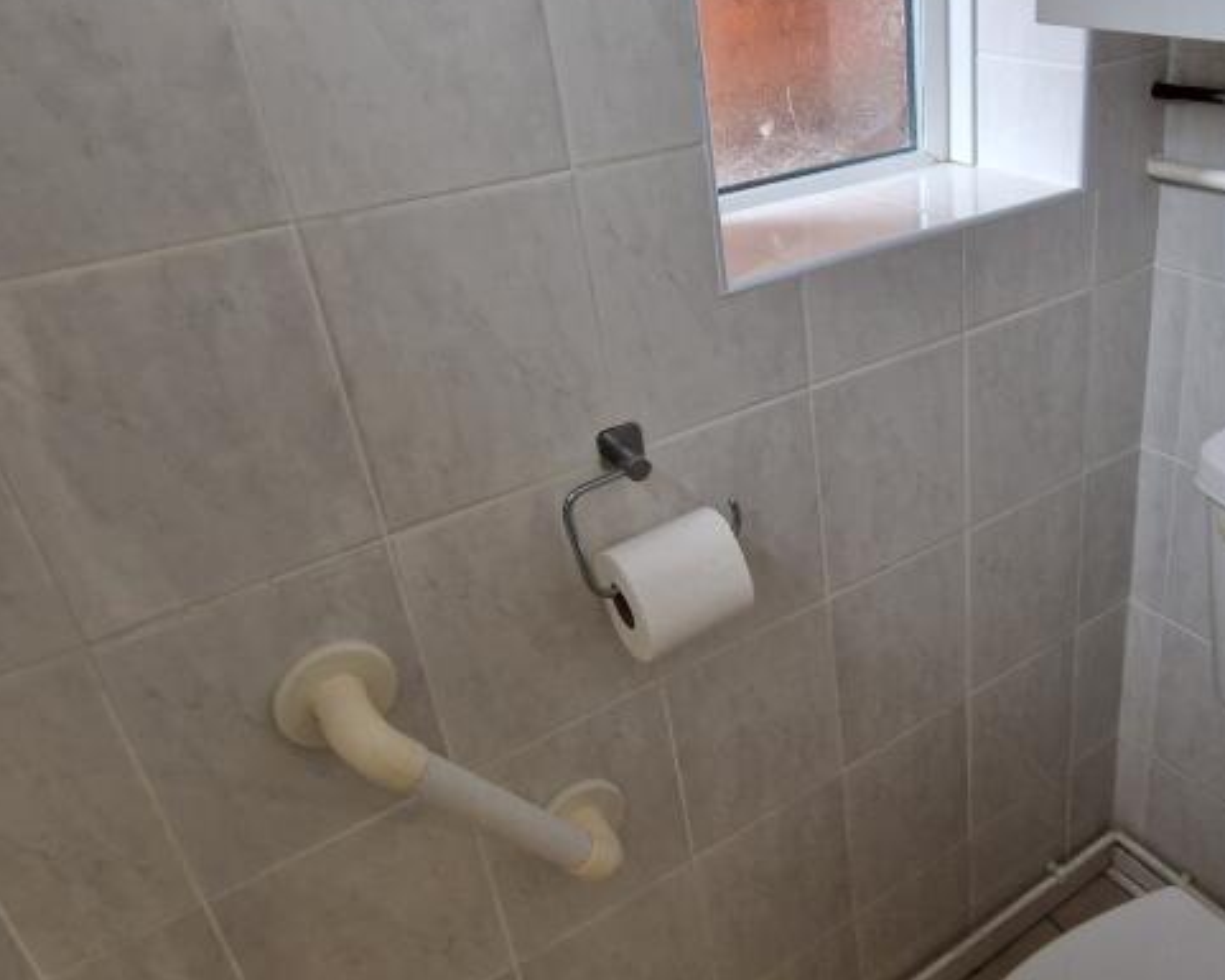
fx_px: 979
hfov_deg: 61.4
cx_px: 876
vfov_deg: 53.0
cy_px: 412
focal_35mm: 27
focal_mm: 2.2
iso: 200
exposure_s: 1/50
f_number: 2.2
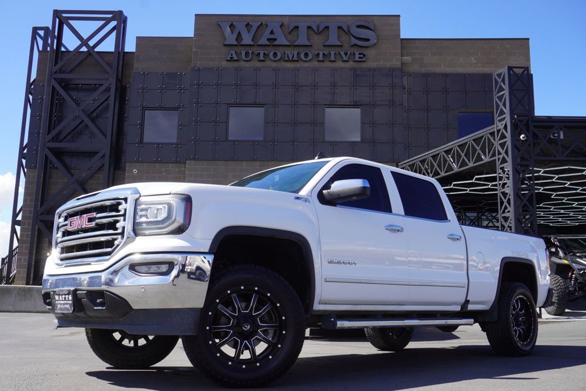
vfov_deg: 36.9
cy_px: 196
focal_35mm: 36
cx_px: 293
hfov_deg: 53.1
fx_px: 586
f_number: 9
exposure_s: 1/125
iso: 100
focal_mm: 24
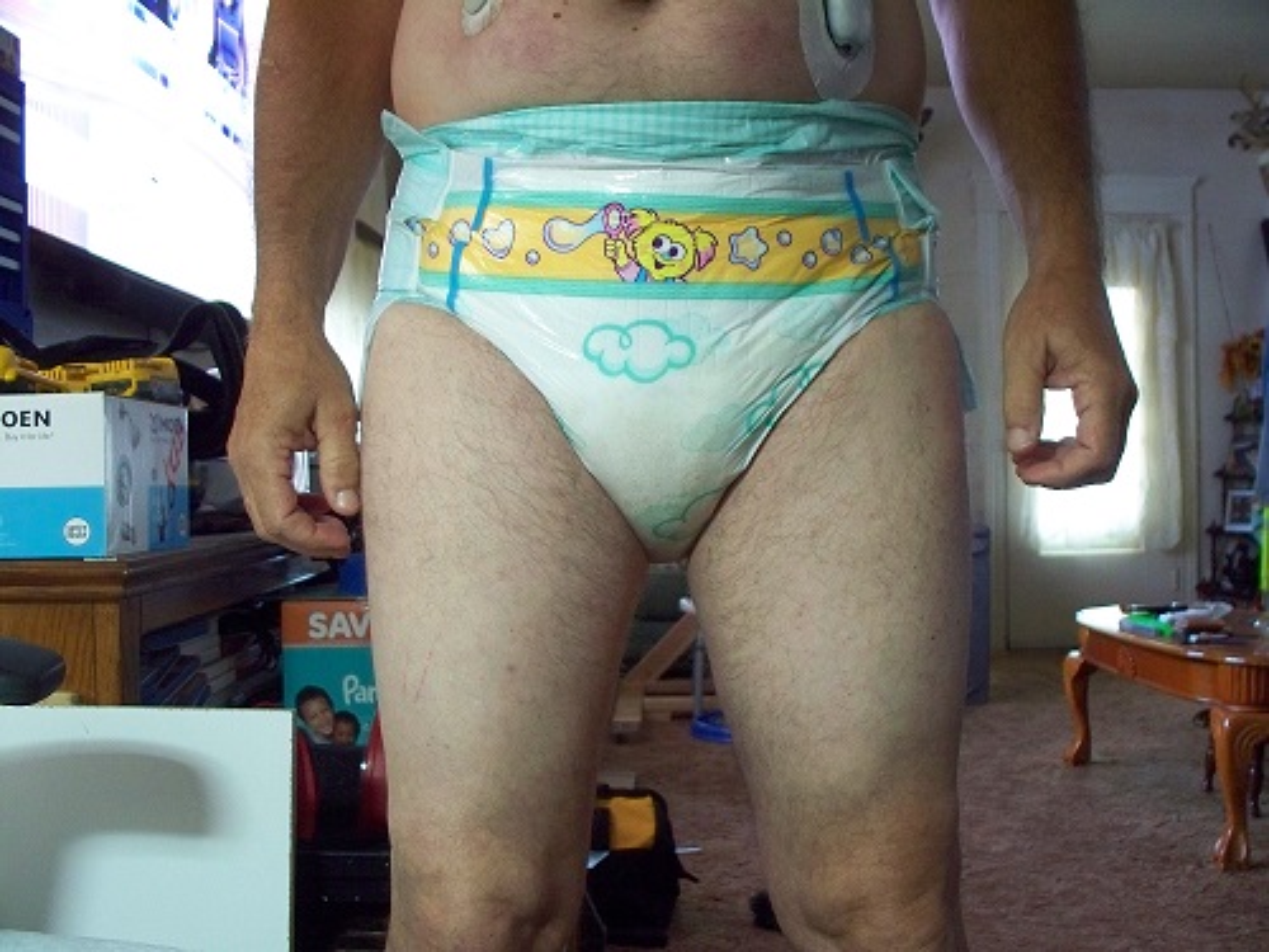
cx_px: 634
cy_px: 476
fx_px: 1320
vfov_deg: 39.7
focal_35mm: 36
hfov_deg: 51.4
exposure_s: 1/4
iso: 400
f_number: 2.8
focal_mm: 7.54
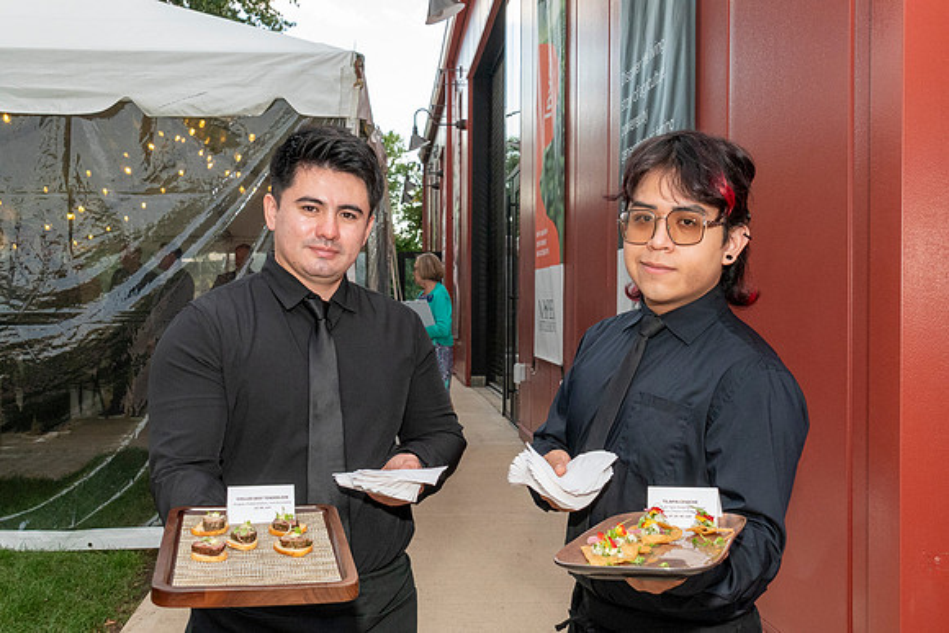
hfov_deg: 51.9
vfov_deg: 36.0
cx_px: 474
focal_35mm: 37
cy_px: 316
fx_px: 976
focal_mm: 25
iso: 1600
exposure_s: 1/200
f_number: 10
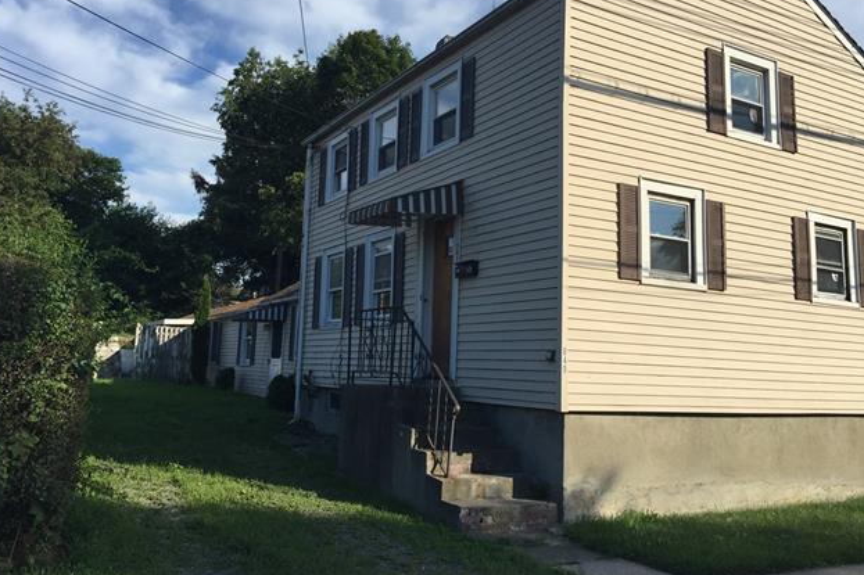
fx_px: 744
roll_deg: -3.6
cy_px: 267
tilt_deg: +7.8
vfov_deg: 42.3
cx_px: 424
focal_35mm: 31
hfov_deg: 60.3
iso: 32
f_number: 2.2
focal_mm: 4.15
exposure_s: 1/1721
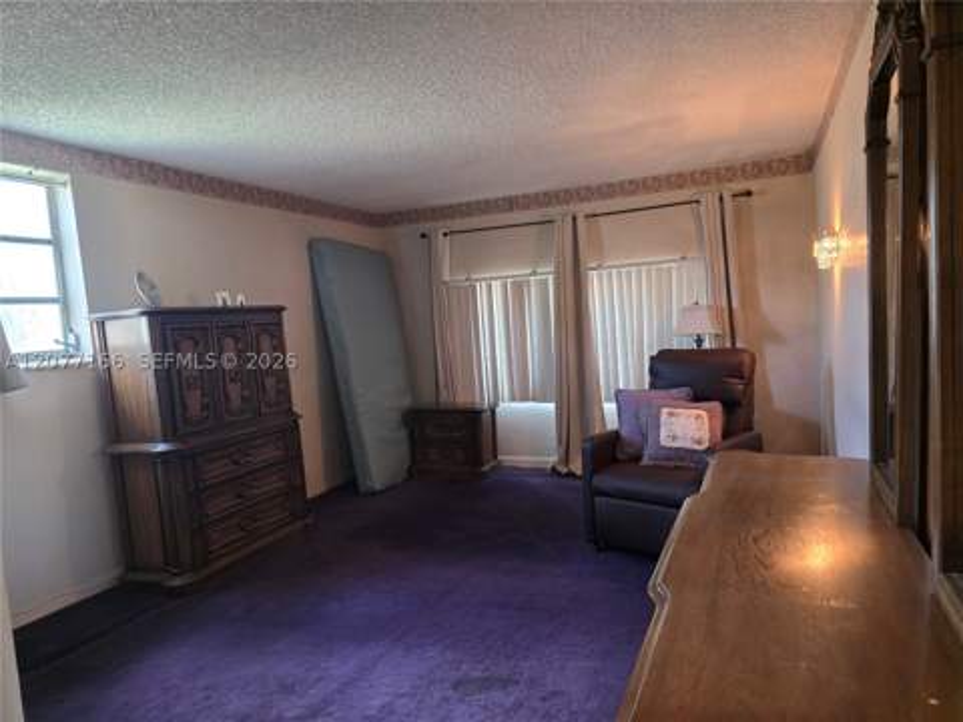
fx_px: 640
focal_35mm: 23
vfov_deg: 58.9
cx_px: 482
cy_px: 361
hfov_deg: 73.9
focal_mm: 6.3
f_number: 1.7
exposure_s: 1/120
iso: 800
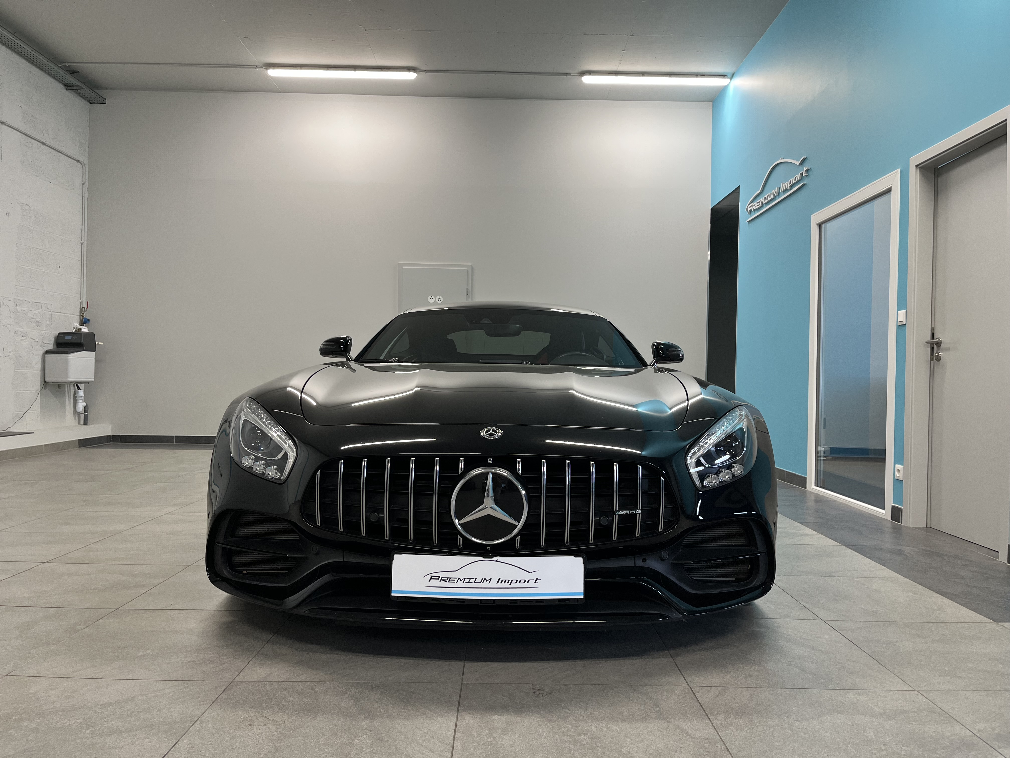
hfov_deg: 67.3
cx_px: 505
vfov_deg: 53.1
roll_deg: -0.8
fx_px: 759
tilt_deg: +0.3
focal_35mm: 26
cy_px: 379
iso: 80
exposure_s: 1/50
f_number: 1.6
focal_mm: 5.1
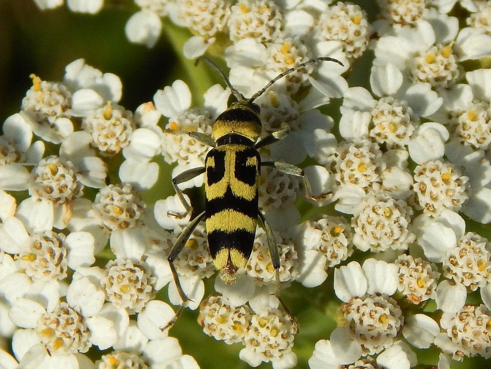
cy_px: 184
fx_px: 1476
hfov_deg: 18.9
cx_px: 246
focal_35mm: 104
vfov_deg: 14.2
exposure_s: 1/500
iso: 125
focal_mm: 18.7
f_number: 9
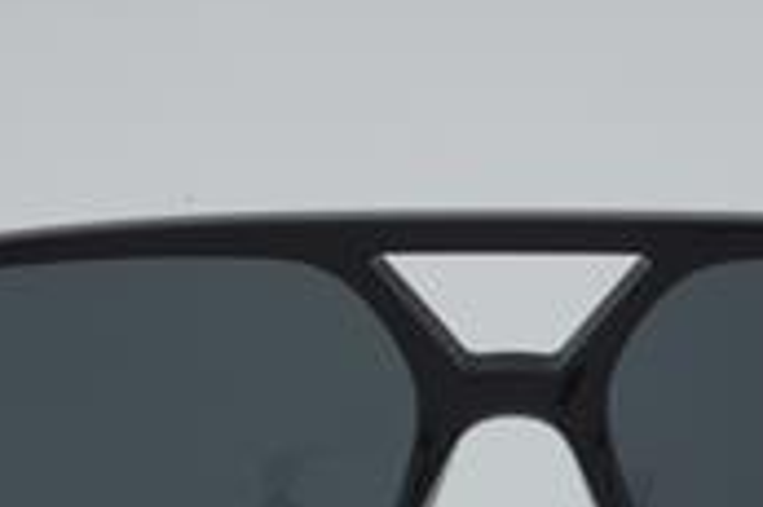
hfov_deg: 16.9
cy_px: 533
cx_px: 516
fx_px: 2565
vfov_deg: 11.2
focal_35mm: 121
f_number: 32
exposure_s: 1/4
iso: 100
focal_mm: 35
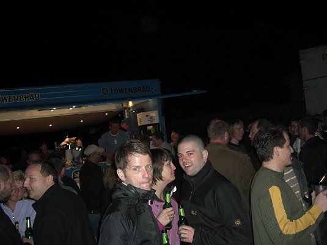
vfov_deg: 37.7
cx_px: 164
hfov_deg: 49.0
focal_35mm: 38
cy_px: 122
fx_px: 359
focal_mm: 7.9
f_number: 2.8
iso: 200
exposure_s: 1/60
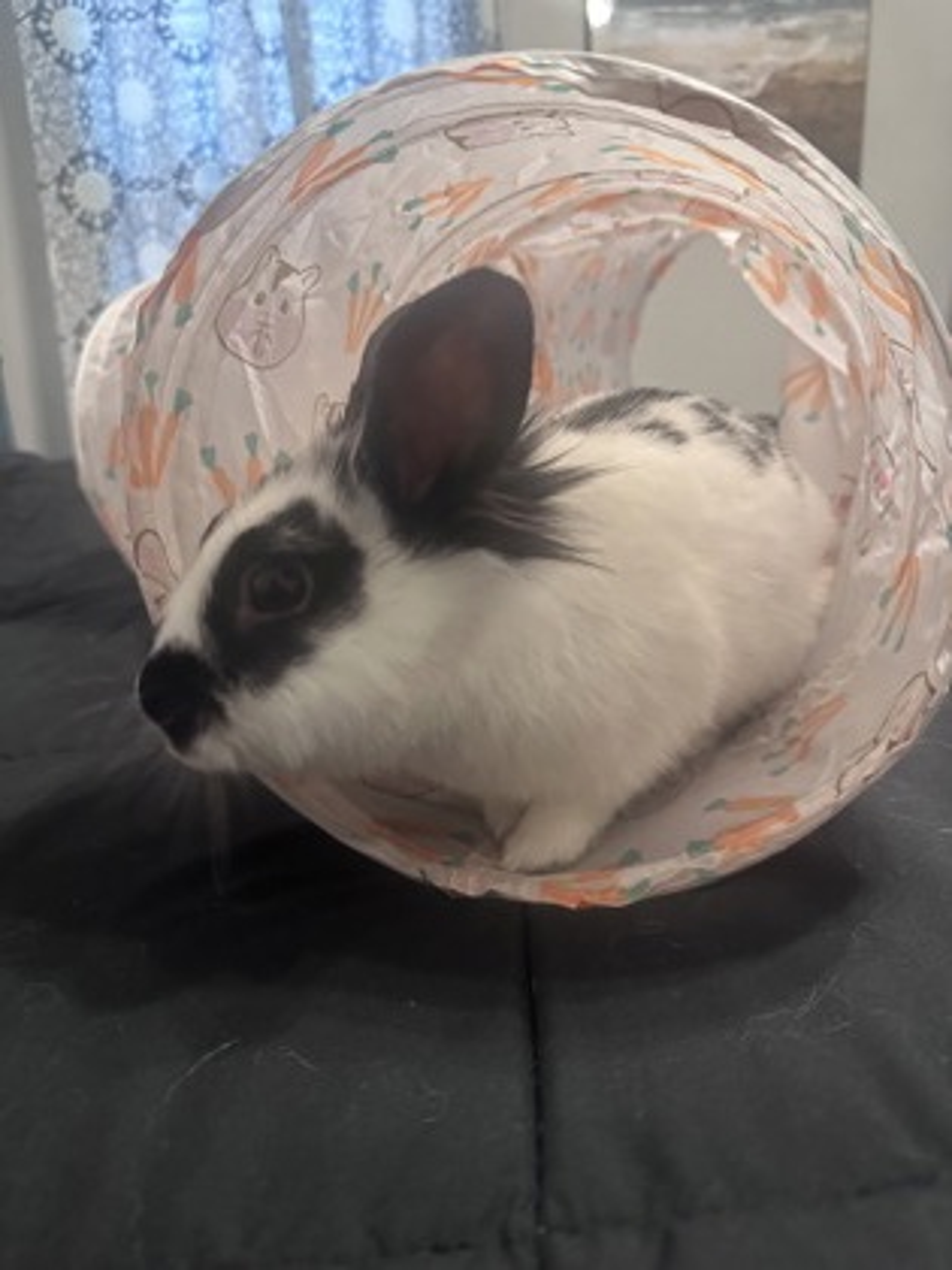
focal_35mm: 24
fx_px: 880
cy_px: 635
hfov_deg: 56.8
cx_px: 476
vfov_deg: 71.6
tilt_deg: -17.4
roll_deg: +1.7
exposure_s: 1/60
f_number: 1.78
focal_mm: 6.86
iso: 640
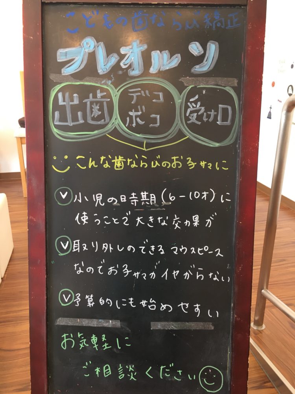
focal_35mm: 29
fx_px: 330
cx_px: 148
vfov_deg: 61.7
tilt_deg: -19.7
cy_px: 197
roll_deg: -0.6
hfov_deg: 48.2
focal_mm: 4.15
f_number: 2.2
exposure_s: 1/30
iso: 80
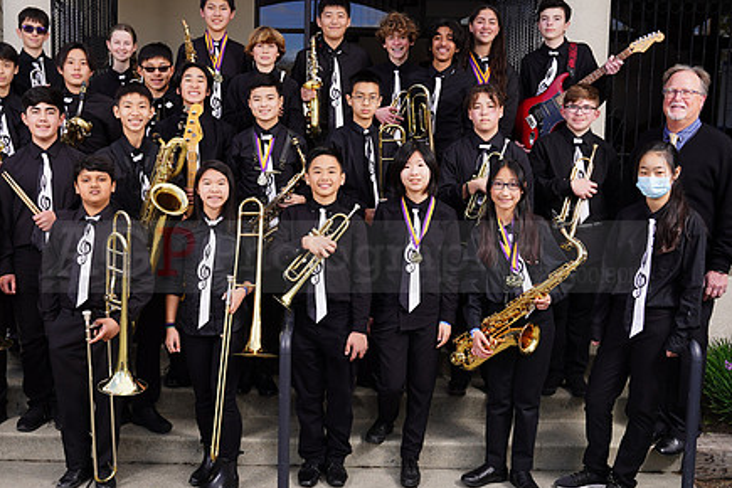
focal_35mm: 40
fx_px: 813
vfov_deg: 33.4
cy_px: 243
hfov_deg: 48.4
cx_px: 325
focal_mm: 30
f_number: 6.3
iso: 100
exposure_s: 1/200
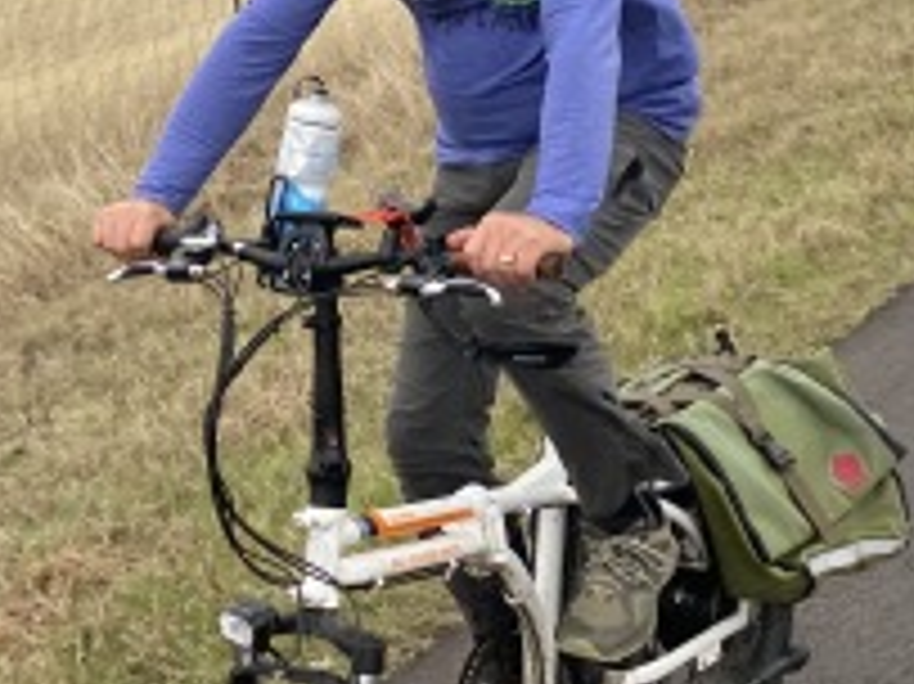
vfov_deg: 17.7
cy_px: 68
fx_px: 2164
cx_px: 383
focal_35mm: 82
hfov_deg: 23.8
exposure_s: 1/283
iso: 32
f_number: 1.8
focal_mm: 4.25
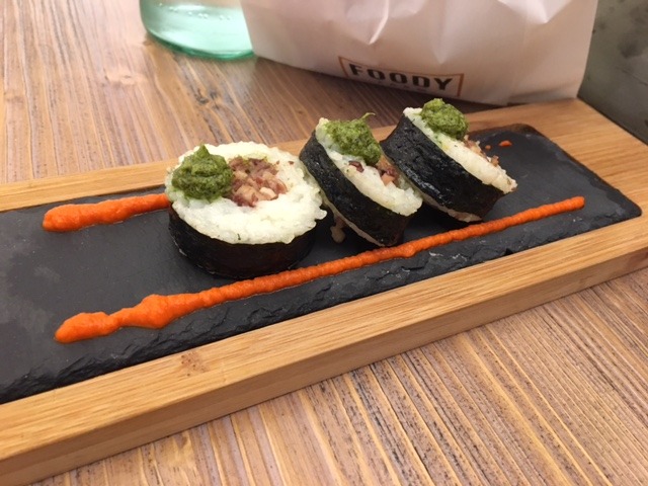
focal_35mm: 29
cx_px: 324
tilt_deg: -41.5
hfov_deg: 61.7
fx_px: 543
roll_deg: -9.0
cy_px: 243
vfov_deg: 48.2
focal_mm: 4.15
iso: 200
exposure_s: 1/33
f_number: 2.2
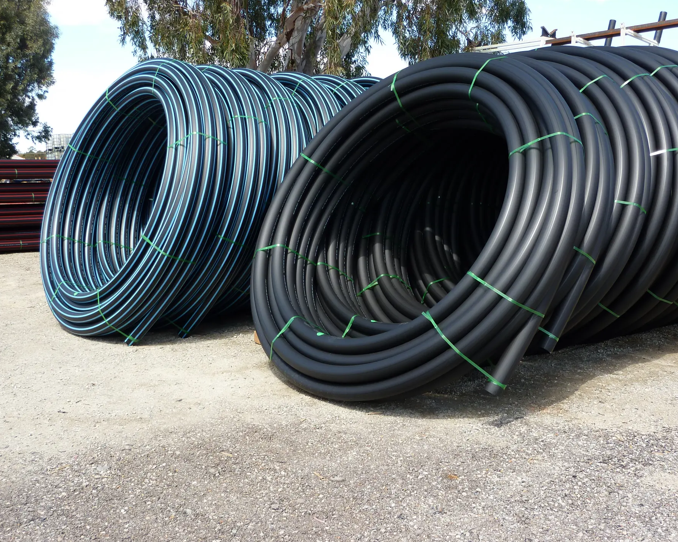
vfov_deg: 38.2
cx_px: 361
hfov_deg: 46.8
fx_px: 782
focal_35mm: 39
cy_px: 271
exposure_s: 1/200
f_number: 4
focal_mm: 6.1
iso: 80
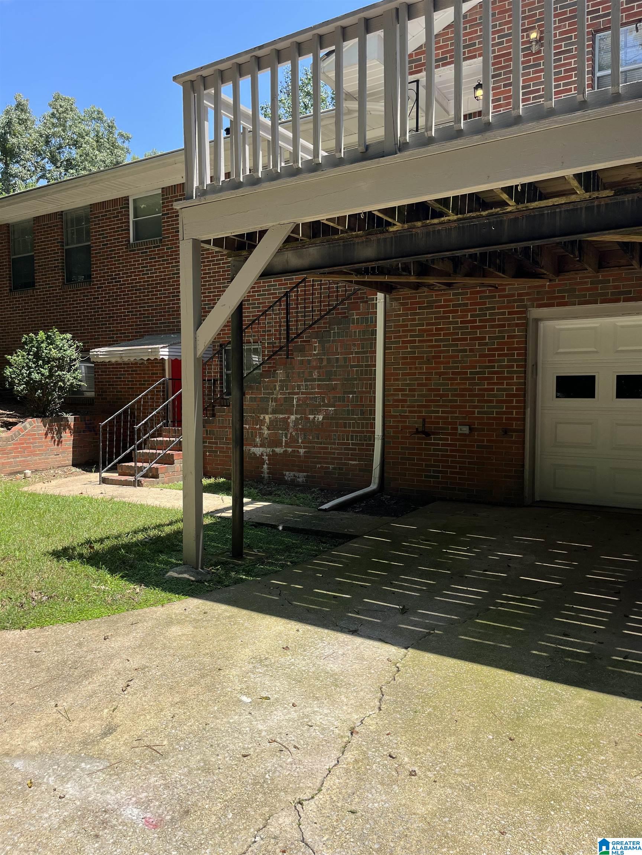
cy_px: 428
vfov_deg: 67.3
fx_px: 643
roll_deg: +0.8
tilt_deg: -3.9
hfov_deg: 53.1
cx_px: 321
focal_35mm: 26
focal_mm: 5.1
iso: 50
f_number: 1.6
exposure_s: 1/1497
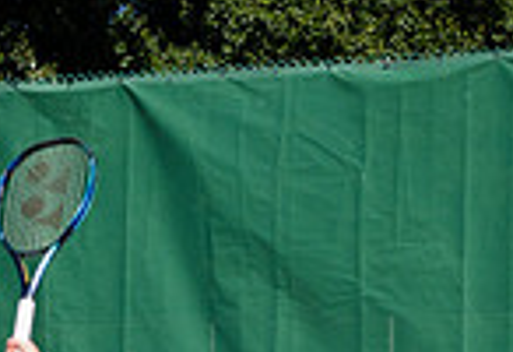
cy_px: 683
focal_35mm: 308
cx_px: 42
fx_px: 4426
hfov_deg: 6.6
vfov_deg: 4.5
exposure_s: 1/1600
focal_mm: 70
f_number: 4
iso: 200
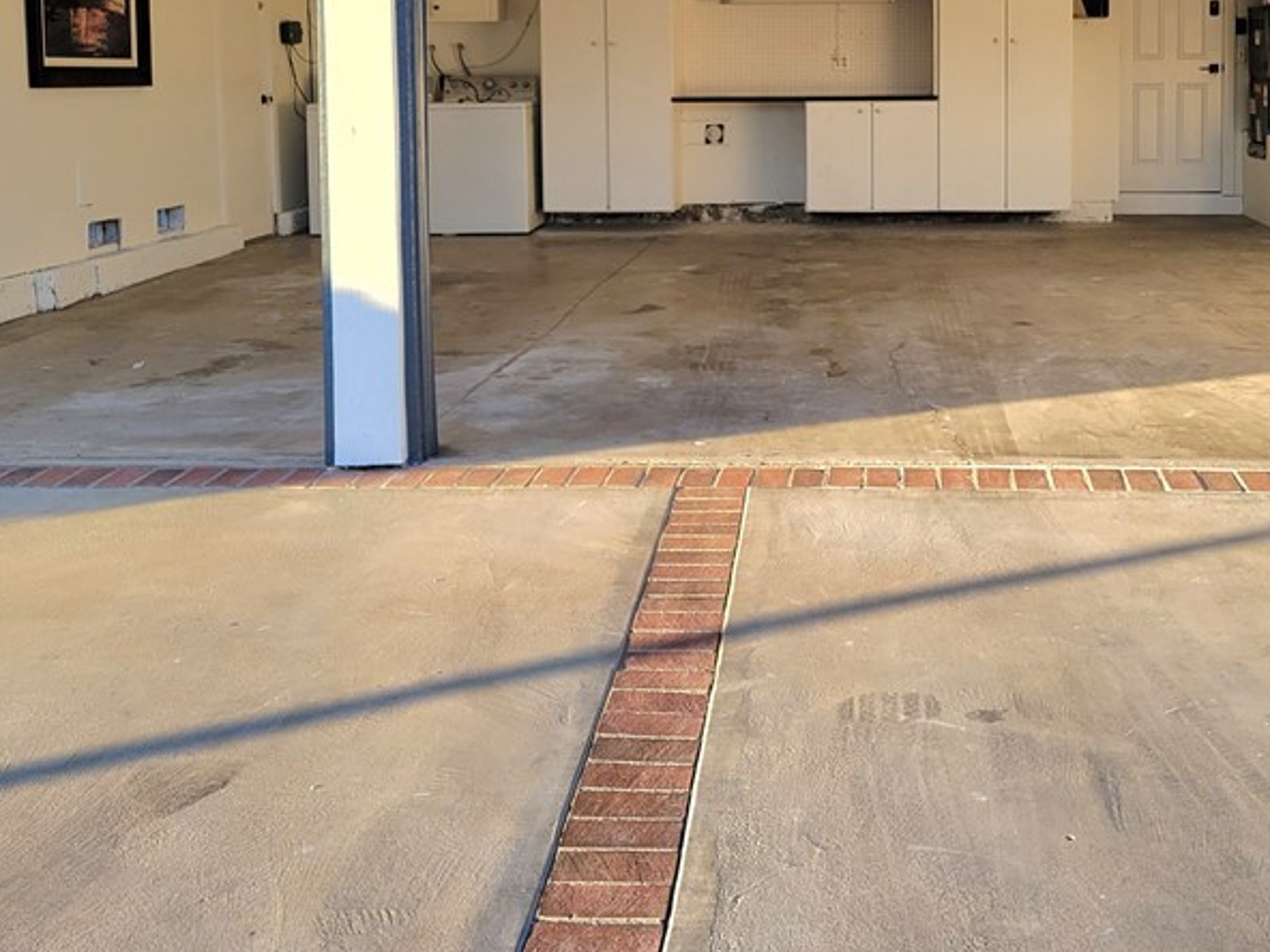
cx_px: 785
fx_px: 1651
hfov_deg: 41.8
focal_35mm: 45
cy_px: 217
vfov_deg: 31.5
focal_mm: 5.4
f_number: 1.8
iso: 40
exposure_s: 1/556
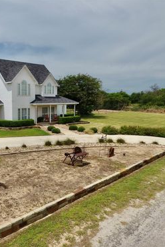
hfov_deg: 42.8
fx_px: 192
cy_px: 123
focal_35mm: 28
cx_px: 19
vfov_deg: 65.4
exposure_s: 1/1848
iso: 100
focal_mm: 3.61
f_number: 2.8
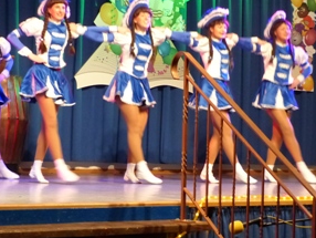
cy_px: 114
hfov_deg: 22.0
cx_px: 165
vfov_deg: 16.6
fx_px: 813
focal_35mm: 89
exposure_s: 1/40
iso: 800
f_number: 2.8
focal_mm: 8.7
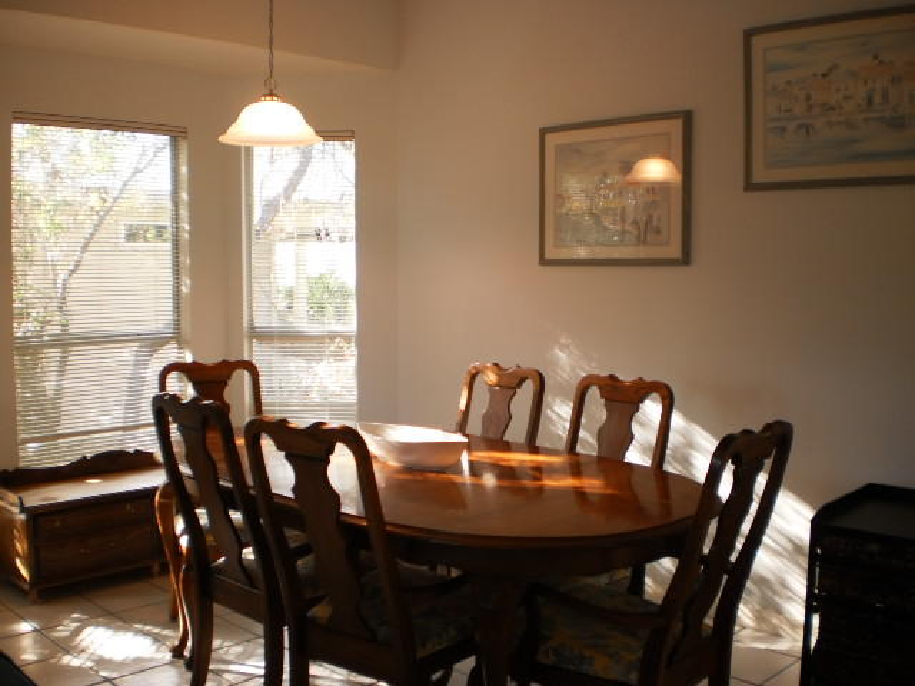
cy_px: 343
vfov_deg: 39.7
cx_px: 458
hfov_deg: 51.4
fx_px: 952
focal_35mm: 36
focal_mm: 6.3
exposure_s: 1/30
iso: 125
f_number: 3.1
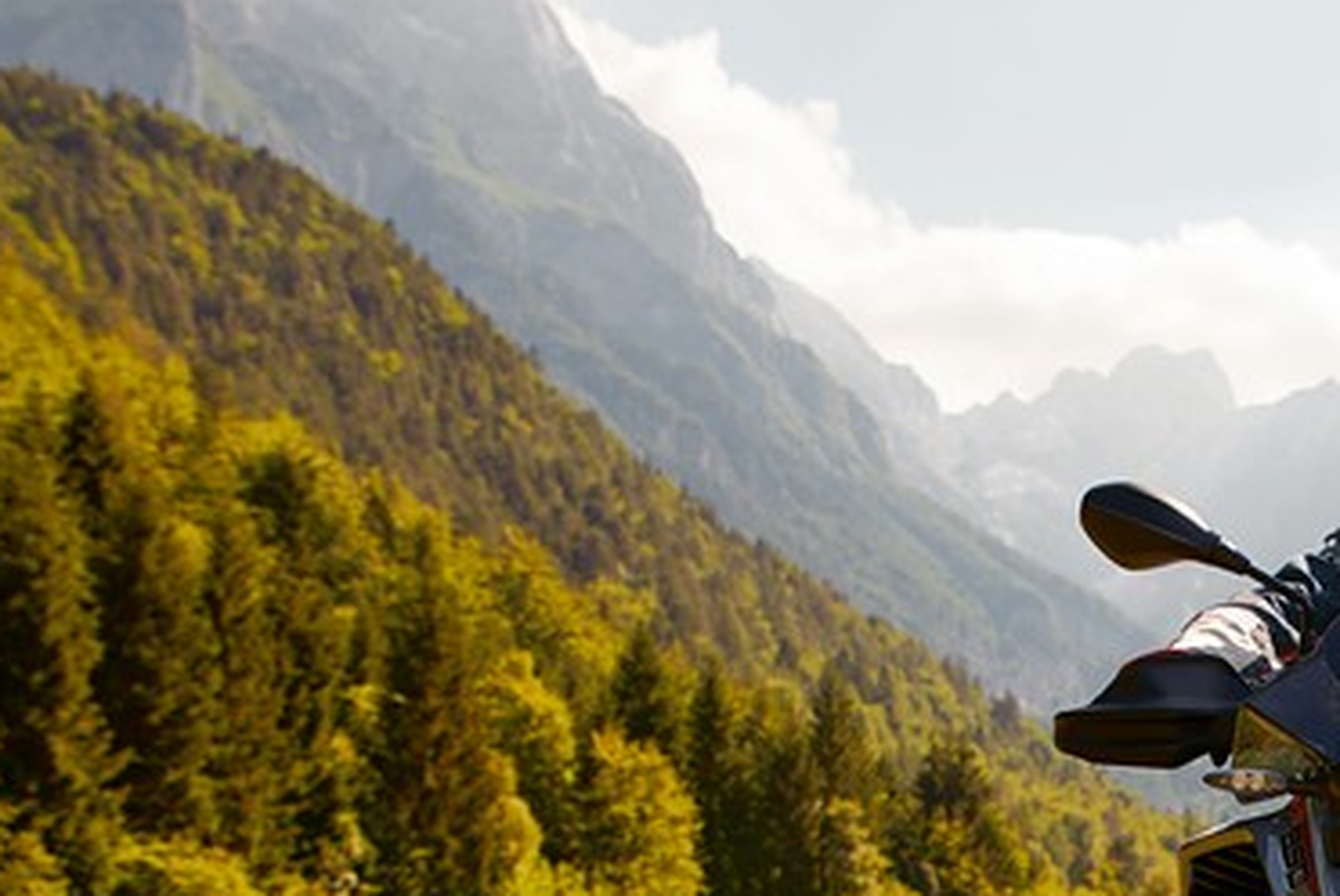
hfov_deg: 23.6
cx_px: 1513
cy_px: 912
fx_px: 2980
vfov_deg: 16.7
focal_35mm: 80
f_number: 4
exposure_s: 1/400
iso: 64
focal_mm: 29
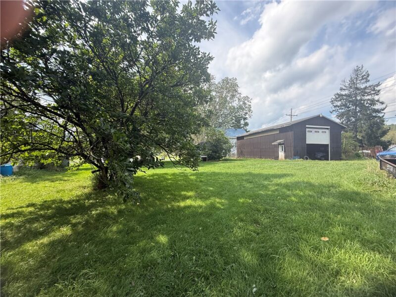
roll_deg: -0.7
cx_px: 198
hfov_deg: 102.1
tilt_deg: +2.3
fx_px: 160
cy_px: 148
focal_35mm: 14
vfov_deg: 85.7
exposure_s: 1/590
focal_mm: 2.22
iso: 64
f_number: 2.2
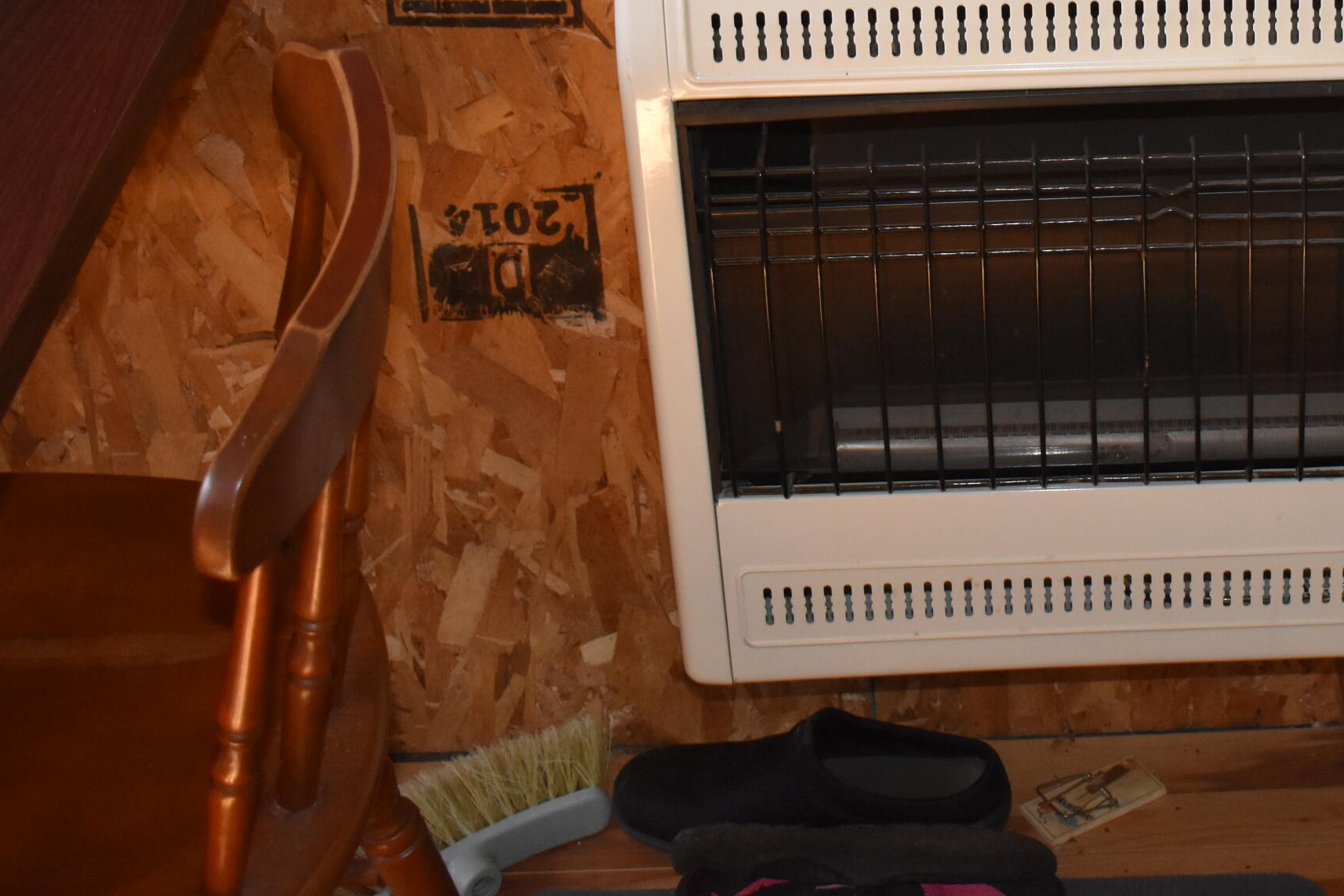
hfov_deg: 27.9
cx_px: 1080
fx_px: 2646
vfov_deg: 19.0
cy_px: 153
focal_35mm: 71
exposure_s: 1/60
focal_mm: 27
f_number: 4
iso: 2000
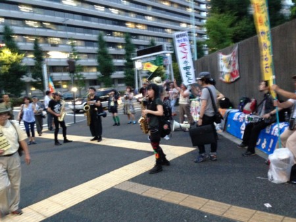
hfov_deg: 55.3
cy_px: 111
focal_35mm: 33
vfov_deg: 43.0
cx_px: 148
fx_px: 282
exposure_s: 1/17
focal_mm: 4.13
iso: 400
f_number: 2.4
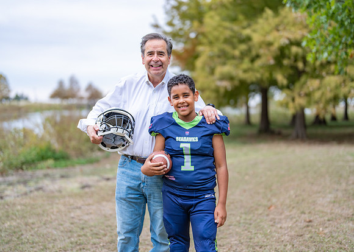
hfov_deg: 37.2
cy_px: 126
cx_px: 177
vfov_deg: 27.0
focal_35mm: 52
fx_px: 527
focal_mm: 50
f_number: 1.2
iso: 100
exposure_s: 1/500
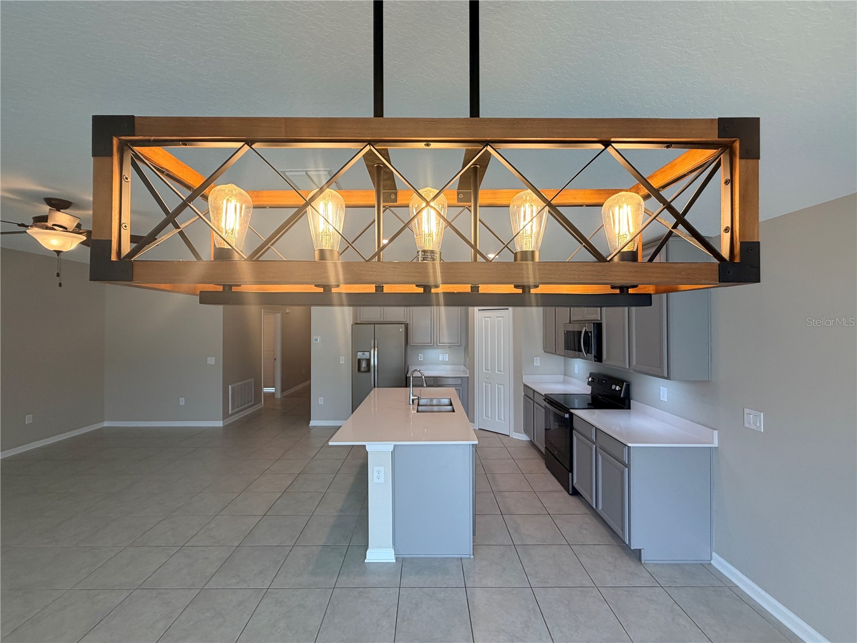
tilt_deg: +1.4
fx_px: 347
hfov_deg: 102.1
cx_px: 428
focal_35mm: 14
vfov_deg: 85.7
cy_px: 322
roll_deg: +0.2
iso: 100
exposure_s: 1/120
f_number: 2.2
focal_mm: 2.22
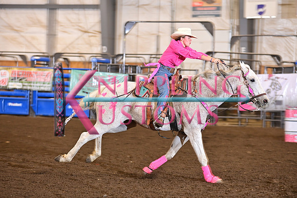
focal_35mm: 150
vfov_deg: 9.2
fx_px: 1238
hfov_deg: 13.7
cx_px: 148
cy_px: 99
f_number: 3.5
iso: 1600
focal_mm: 150
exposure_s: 1/250
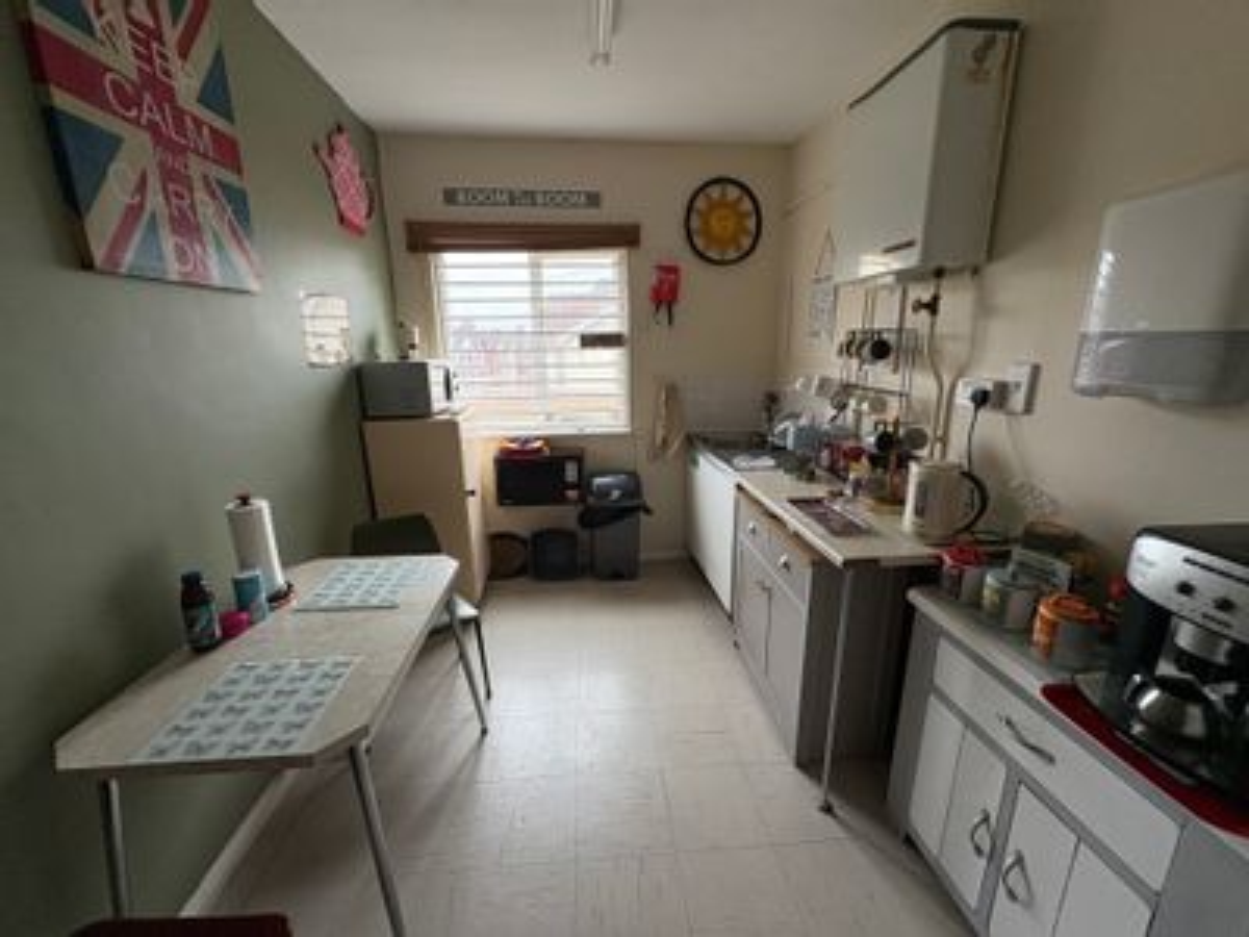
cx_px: 624
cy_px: 468
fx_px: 505
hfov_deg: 102.1
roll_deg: +1.0
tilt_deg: -13.1
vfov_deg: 85.7
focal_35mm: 14
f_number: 2.2
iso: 160
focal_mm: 2.22
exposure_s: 1/99
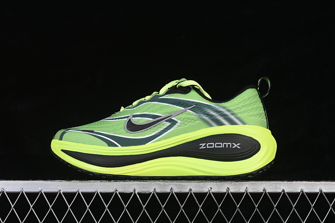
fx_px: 698
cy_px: 112
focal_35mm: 75
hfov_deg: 27.0
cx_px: 168
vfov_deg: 18.2
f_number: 8
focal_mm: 50
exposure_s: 1/80
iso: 160
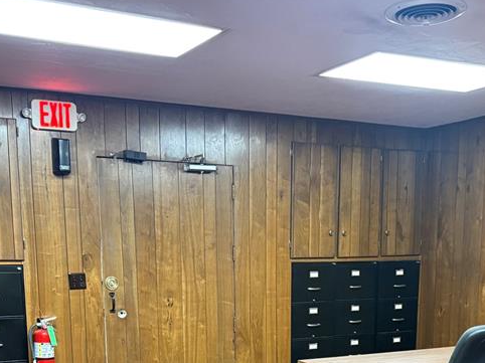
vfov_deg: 26.8
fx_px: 714
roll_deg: -0.4
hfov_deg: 37.5
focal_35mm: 51
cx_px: 265
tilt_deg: -9.1
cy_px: 373
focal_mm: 6.76
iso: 500
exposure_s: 1/60
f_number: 1.78
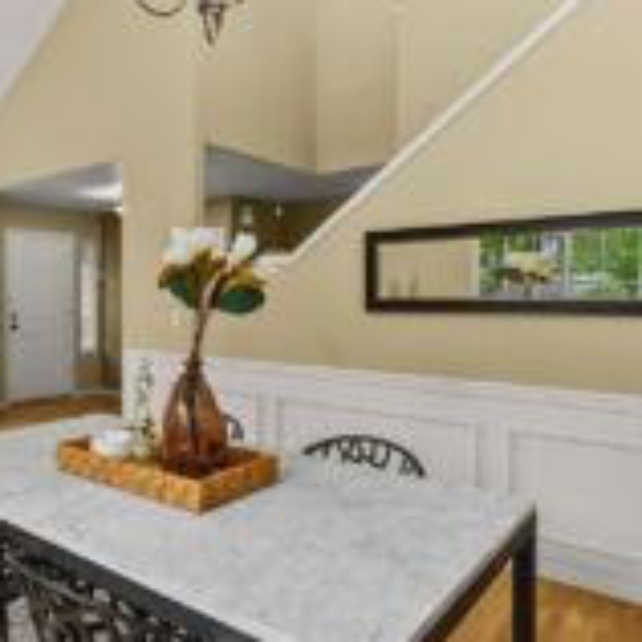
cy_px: 315
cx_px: 154
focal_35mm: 28
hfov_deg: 54.4
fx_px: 588
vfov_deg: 57.3
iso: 1000
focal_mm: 13
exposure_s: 1/5
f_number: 7.1
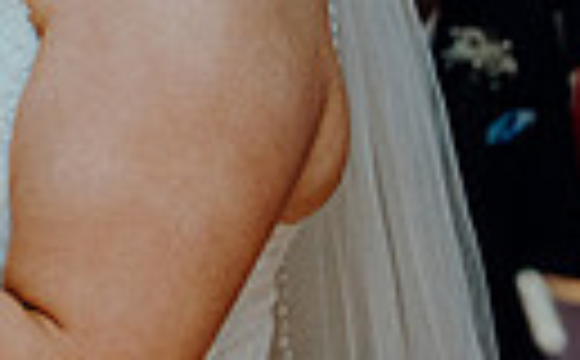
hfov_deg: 9.9
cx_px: -652
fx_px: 3044
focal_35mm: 193
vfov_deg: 6.7
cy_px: -65
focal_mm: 42
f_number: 3.5
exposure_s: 1/160
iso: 2500
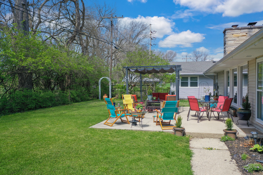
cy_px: 88
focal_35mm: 28
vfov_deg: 46.4
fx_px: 205
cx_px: 132
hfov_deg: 65.5
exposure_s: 1/1000
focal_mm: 10.26
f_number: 2.8
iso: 100
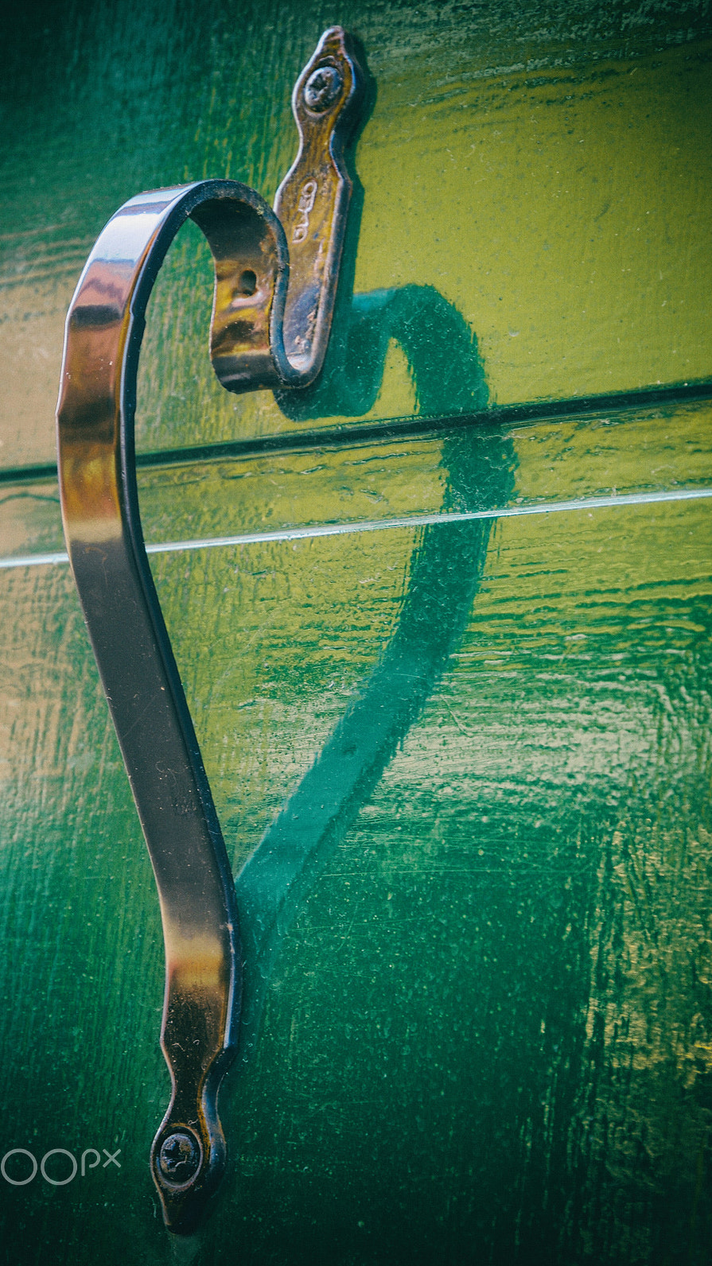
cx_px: 346
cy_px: 635
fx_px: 3443
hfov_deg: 11.8
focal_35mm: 103
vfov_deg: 20.8
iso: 200
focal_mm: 65
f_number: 8
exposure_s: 1/30
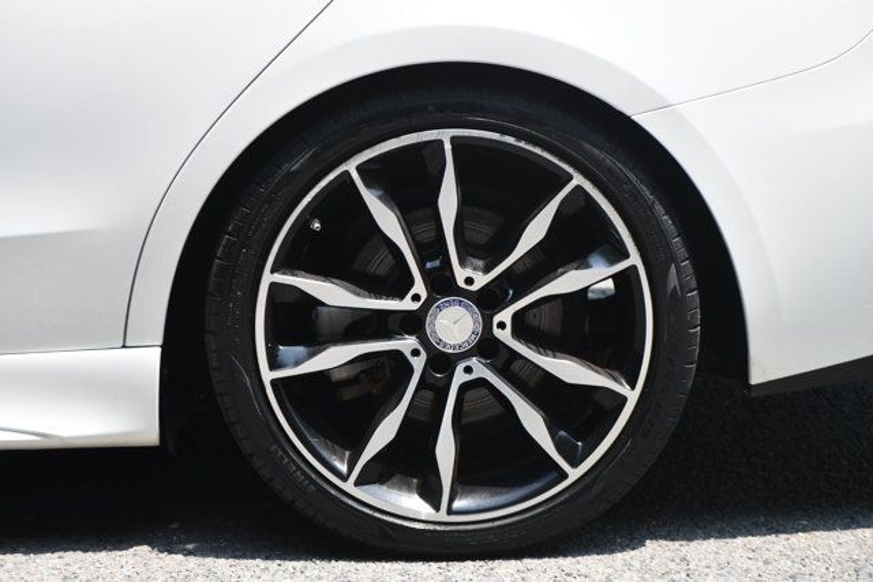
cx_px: 436
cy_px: 291
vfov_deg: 9.0
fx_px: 3711
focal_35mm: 153
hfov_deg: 13.4
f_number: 8
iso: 110
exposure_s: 1/250
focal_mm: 102
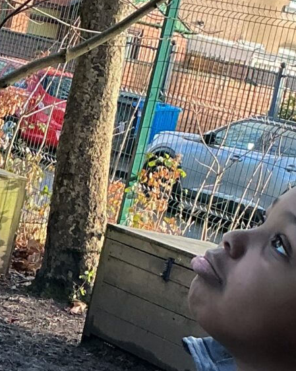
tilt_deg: -1.7
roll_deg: -11.1
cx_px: -17
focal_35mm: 129
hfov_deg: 11.8
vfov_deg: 14.8
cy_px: 77
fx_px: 1414
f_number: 1.8
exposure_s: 1/120
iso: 40
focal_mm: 3
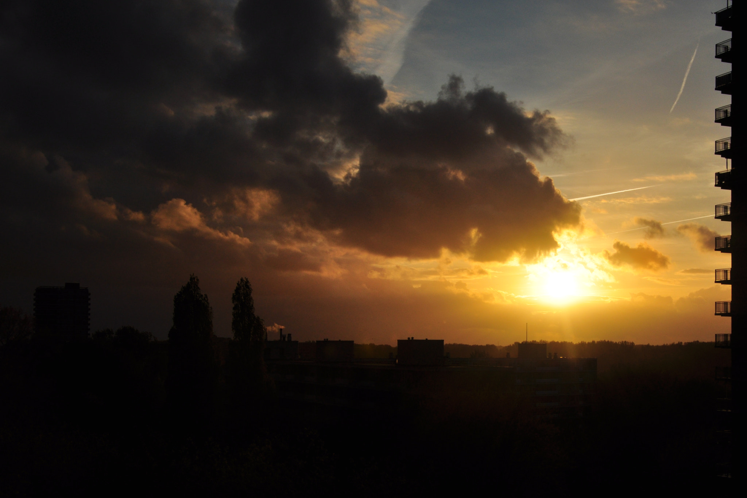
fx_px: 871
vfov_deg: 31.9
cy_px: 249
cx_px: 374
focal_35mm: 42
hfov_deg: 46.4
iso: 200
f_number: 14
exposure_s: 1/800
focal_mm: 28
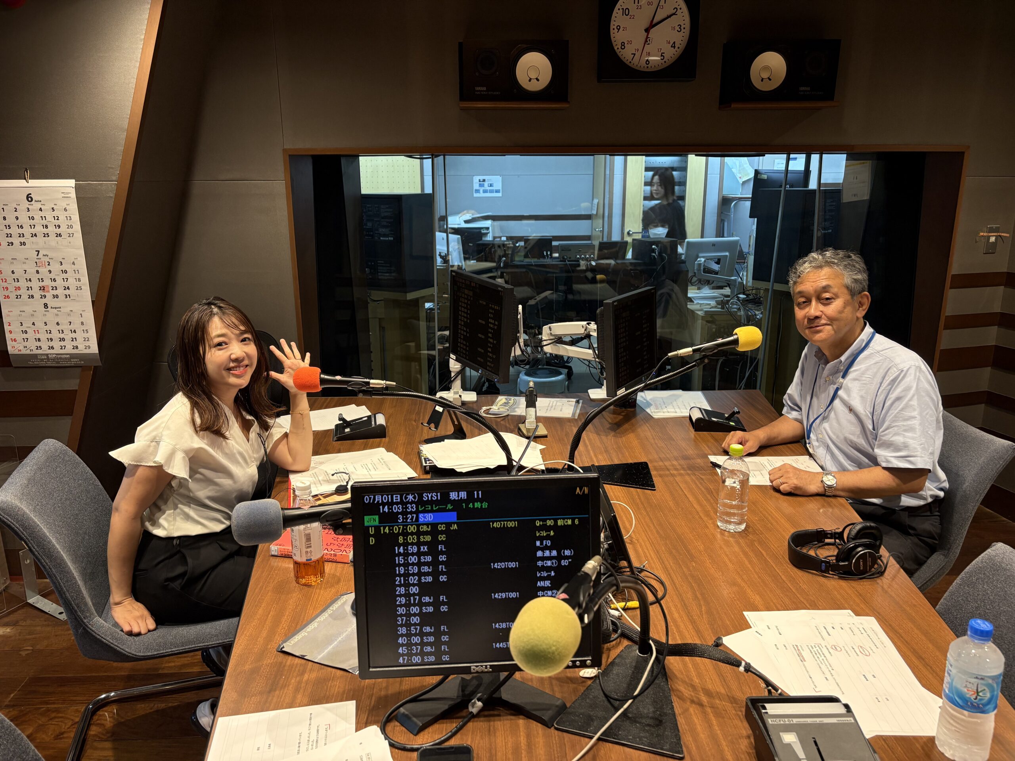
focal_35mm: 26
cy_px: 380
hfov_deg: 67.3
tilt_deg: -14.4
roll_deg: +1.0
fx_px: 762
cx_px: 508
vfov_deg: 53.1
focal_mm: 5.96
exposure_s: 1/50
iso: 125
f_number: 1.6
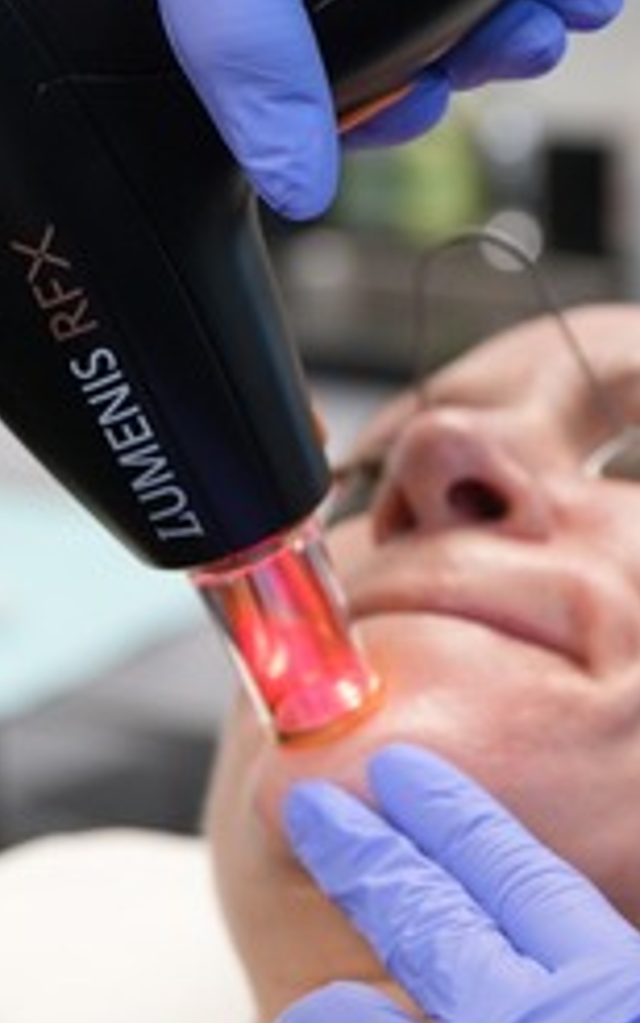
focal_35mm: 116
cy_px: 522
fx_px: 3233
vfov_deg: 18.0
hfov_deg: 11.3
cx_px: 490
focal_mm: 35
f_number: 2.8
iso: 640
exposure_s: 1/60
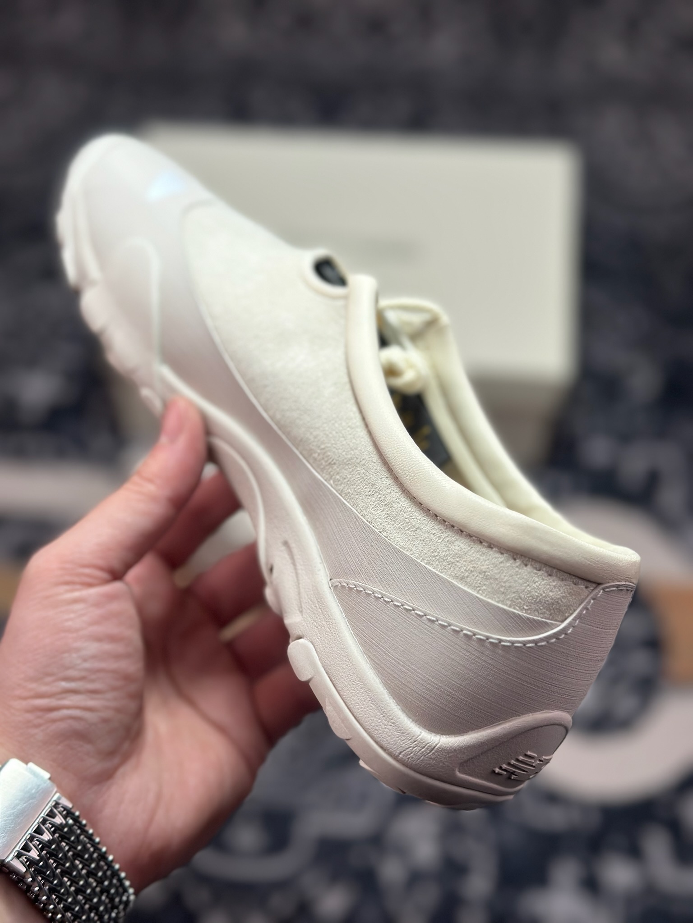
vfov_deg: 39.7
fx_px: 1281
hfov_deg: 30.3
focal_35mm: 48
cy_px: 462
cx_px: 346
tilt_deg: -56.6
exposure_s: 1/1565
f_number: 1.78
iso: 80
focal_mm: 6.86
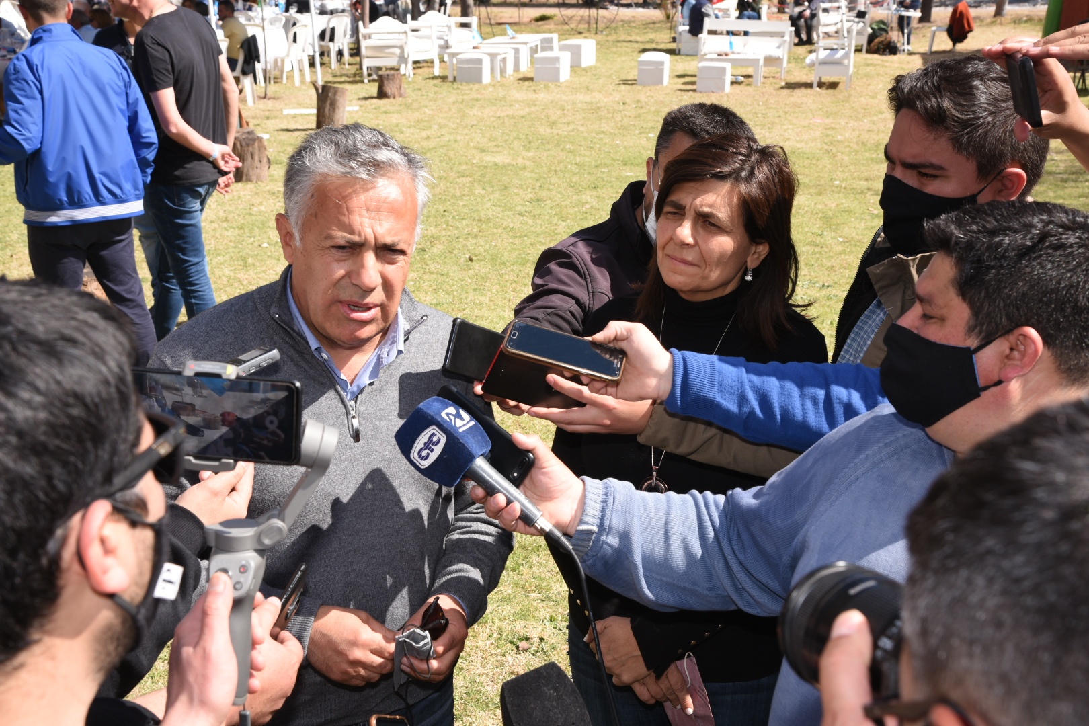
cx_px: 544
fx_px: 1512
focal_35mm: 50
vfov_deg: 27.0
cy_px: 363
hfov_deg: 39.6
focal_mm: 50
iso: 250
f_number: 11
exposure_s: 1/160
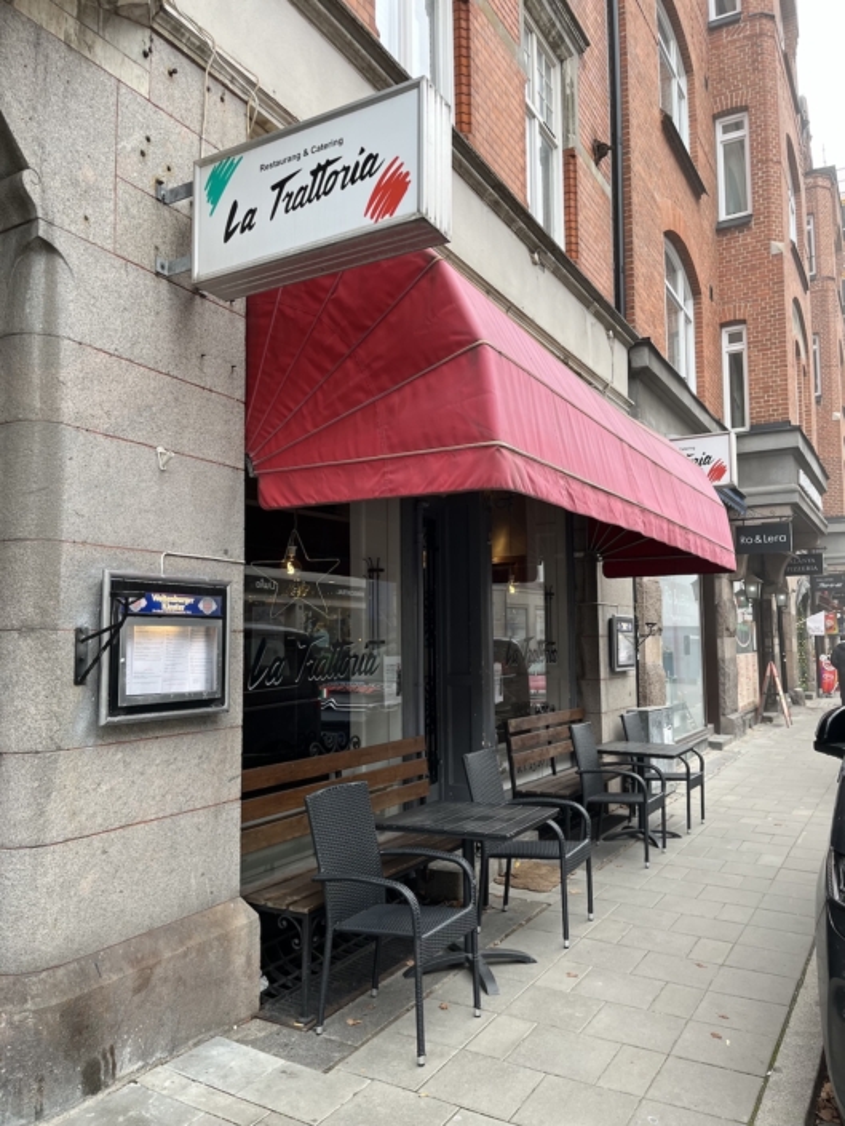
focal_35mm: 26
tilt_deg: +4.3
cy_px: 563
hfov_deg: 53.1
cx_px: 422
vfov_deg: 67.3
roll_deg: +0.4
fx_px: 846
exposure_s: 1/122
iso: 50
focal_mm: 5.1
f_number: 1.6
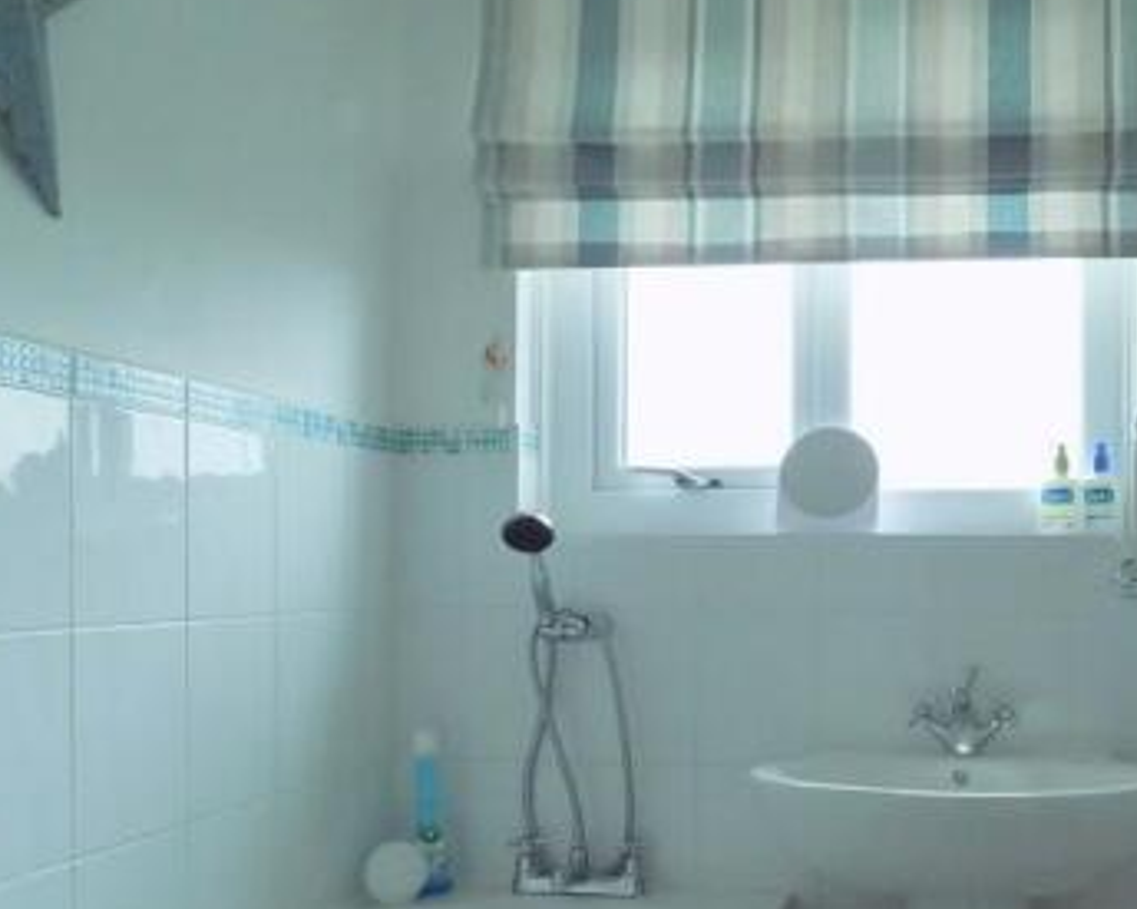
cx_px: 868
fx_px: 1278
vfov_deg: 38.9
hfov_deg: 46.1
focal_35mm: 38
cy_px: 564
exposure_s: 1/20
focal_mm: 4
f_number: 3.1
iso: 400
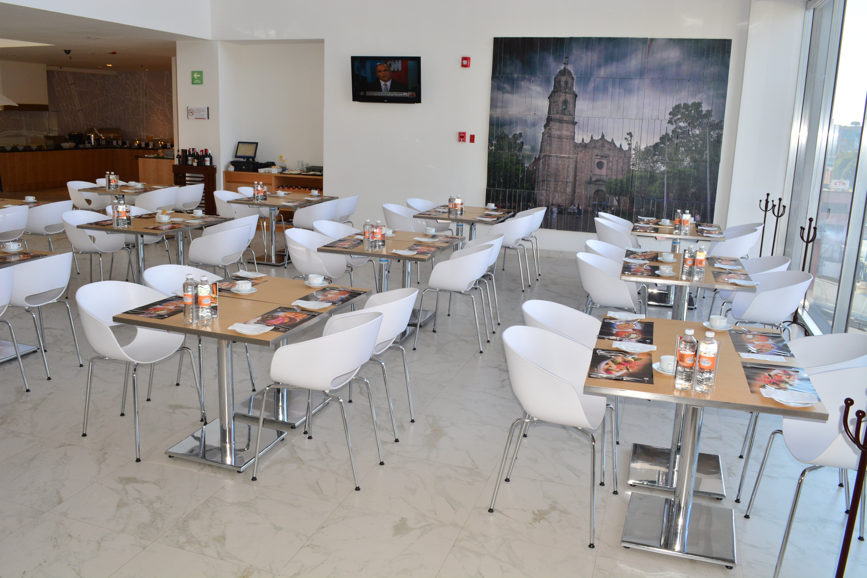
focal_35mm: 30
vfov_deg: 43.6
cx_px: 434
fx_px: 722
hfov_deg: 61.9
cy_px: 289
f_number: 9
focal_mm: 20
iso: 400
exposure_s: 1/60
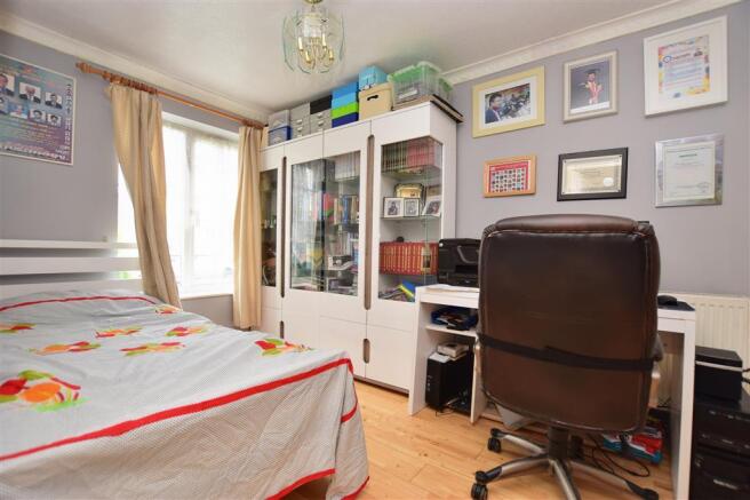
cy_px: 250
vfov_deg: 77.3
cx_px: 375
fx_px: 312
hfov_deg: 100.4
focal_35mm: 15
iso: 250
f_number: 5
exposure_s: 1/40
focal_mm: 10
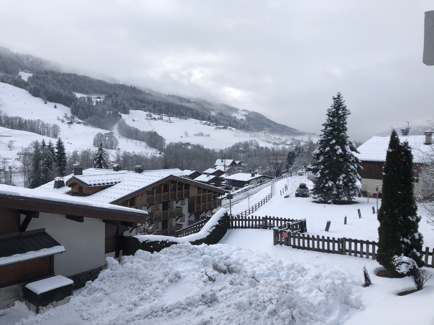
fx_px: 351
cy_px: 162
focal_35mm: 28
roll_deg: -0.3
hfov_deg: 63.4
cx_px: 217
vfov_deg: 49.7
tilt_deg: -2.1
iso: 20
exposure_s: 1/1946
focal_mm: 4
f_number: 1.8
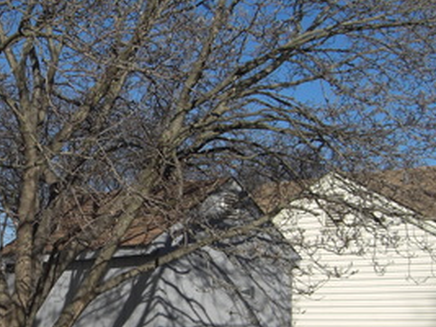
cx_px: 59
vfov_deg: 16.1
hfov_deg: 21.2
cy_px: 250
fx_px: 1146
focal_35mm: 91
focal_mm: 7.9
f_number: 8
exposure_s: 1/250
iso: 80
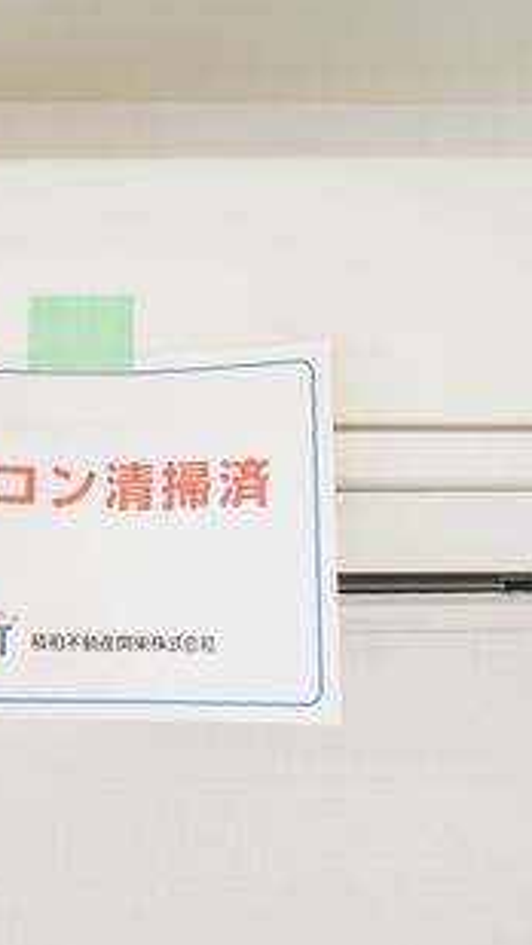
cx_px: 101
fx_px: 977
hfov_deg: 29.7
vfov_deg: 51.6
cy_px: 477
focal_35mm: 39
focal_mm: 16
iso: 200
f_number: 4
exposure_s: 1/60
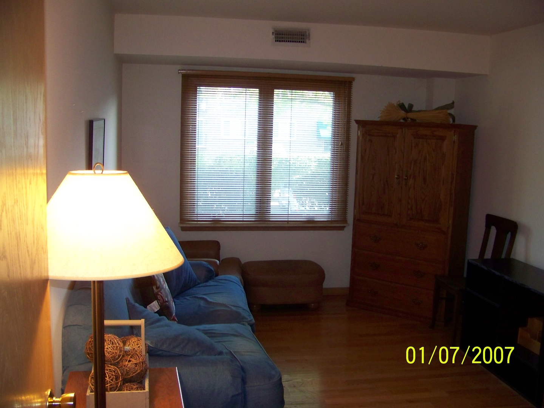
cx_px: 272
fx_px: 566
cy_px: 204
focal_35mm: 36
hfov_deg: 51.4
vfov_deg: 39.7
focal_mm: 5.85
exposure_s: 1/30
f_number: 2.8
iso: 200
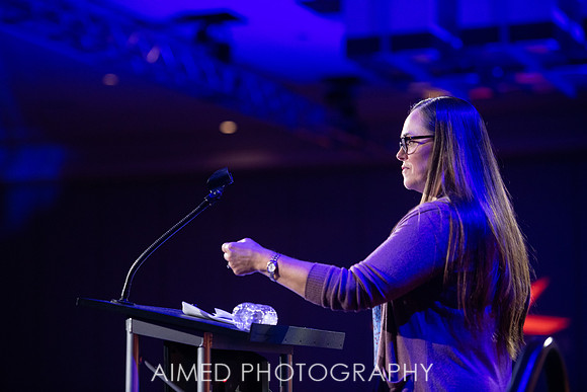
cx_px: 294
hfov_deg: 17.1
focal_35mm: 120
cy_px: 196
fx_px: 1957
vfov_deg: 11.4
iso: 1600
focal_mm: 120
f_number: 3.2
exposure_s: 1/320
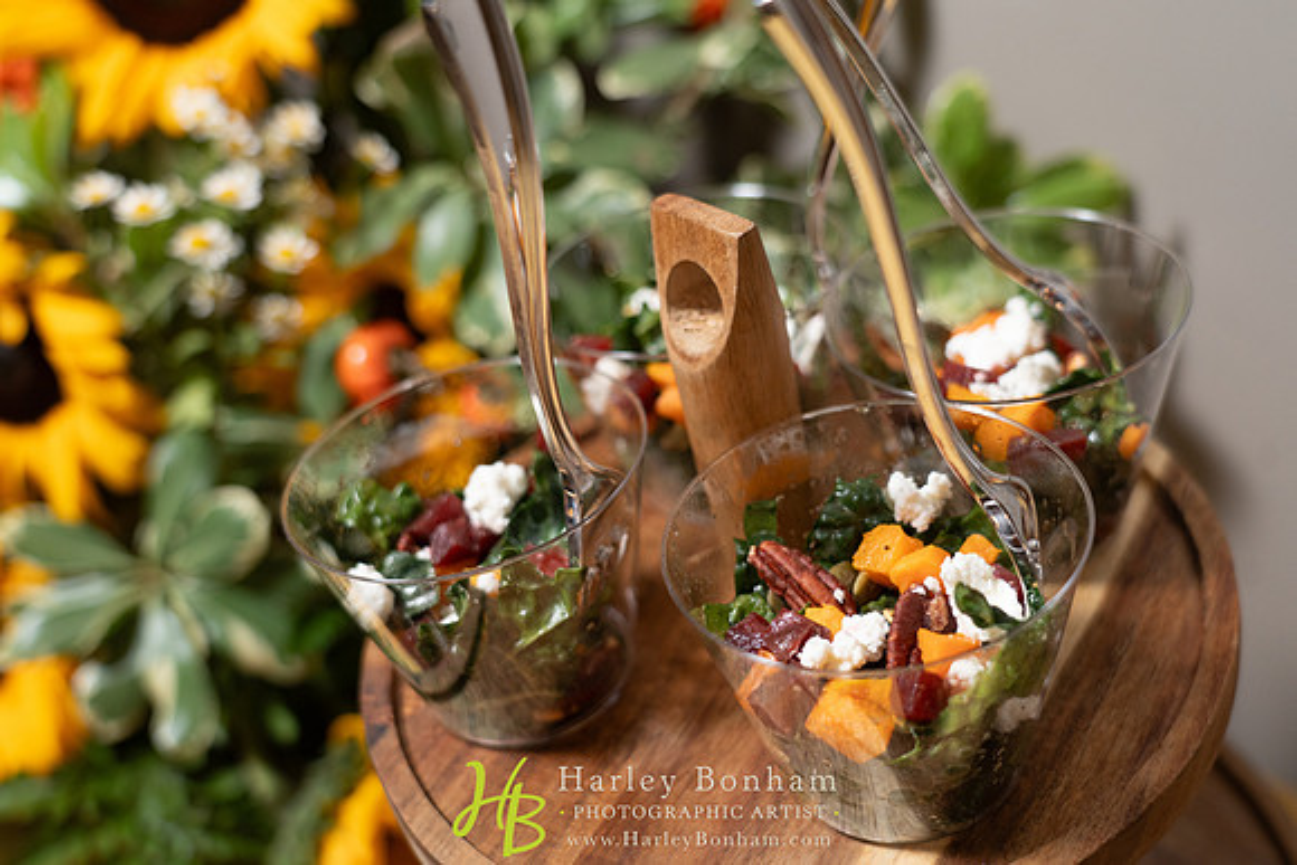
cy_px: 432
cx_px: 648
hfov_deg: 45.4
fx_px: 1549
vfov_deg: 31.2
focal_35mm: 43
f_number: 4
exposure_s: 1/125
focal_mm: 43
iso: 1250
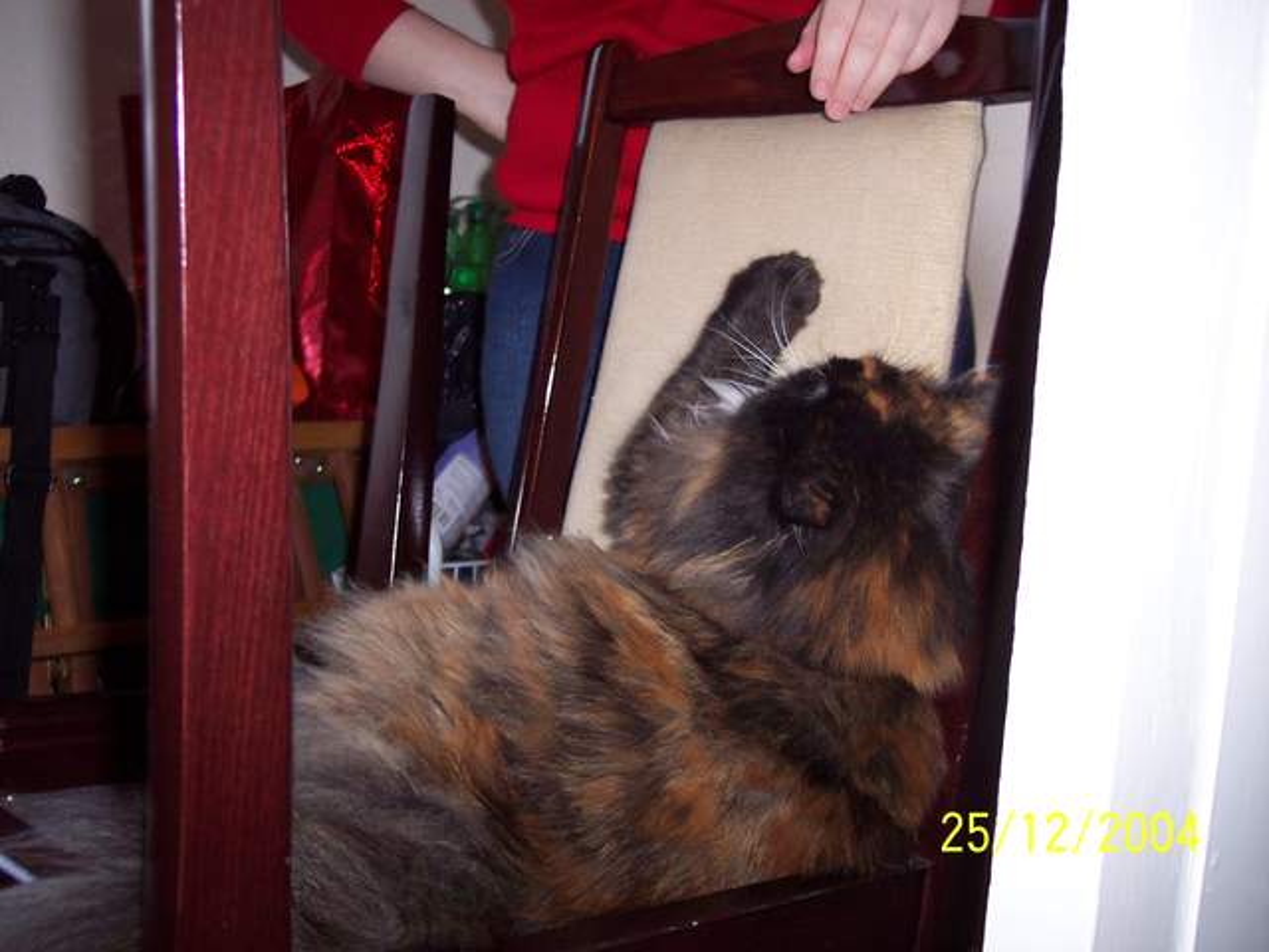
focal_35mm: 38
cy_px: 476
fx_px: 1393
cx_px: 634
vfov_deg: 37.7
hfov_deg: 49.0
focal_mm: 8
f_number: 2.8
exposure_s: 1/30
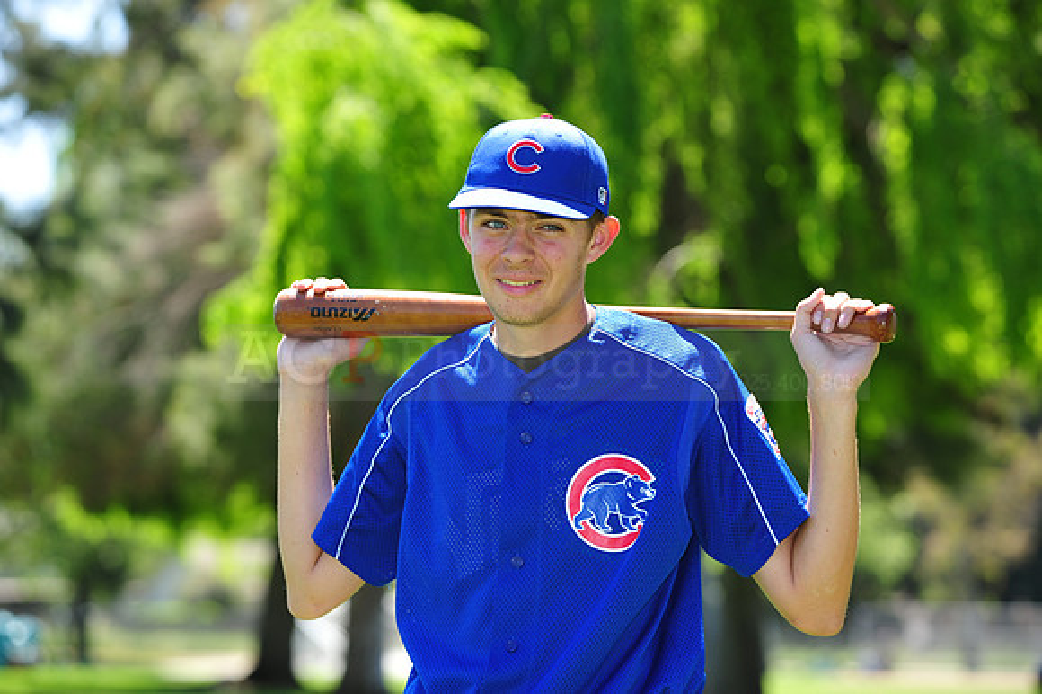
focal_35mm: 145
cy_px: 347
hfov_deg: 14.2
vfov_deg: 9.5
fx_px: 4194
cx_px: 521
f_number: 5.6
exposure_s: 1/250
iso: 200
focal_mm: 145
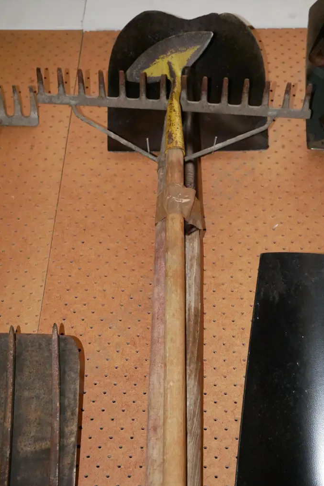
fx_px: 796
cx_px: 184
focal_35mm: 59
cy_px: 242
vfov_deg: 33.9
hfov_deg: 23.0
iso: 3200
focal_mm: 28
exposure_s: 1/60
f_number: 4.7
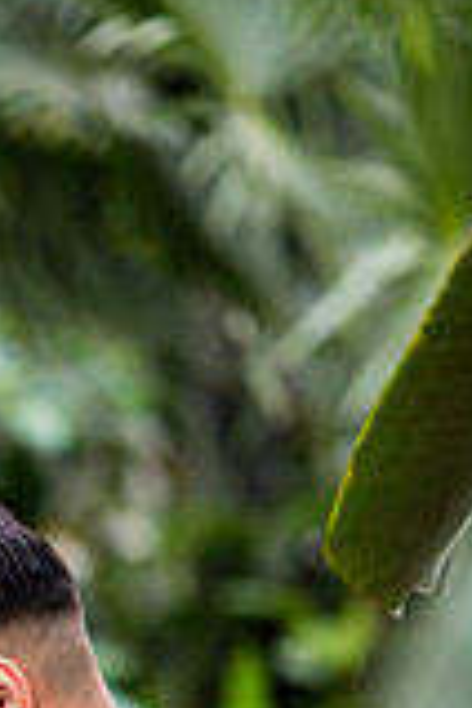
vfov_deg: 8.4
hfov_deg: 5.7
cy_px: 944
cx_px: -125
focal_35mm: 241
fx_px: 4739
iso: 100
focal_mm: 85
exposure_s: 1/500
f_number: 1.4
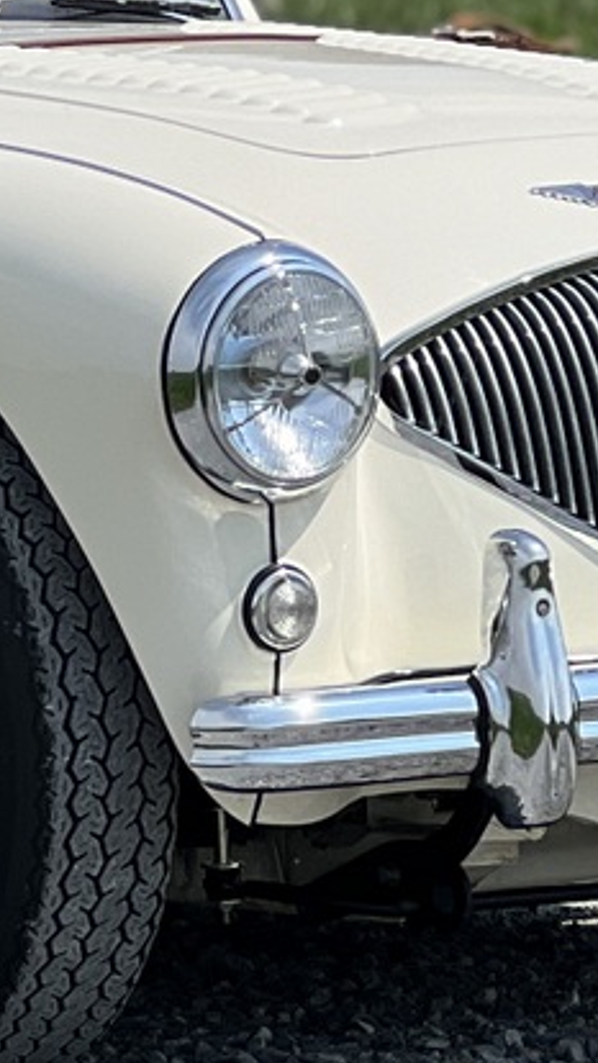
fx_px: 9130
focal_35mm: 324
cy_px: -92
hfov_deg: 3.7
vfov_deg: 6.6
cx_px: -226
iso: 32
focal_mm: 9
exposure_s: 1/896
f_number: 2.8
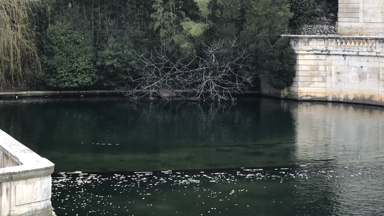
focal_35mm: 93
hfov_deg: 22.9
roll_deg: -0.3
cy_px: 50
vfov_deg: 13.0
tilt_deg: -1.1
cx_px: 199
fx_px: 947
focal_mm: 6
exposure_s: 1/50
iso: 40
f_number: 2.4
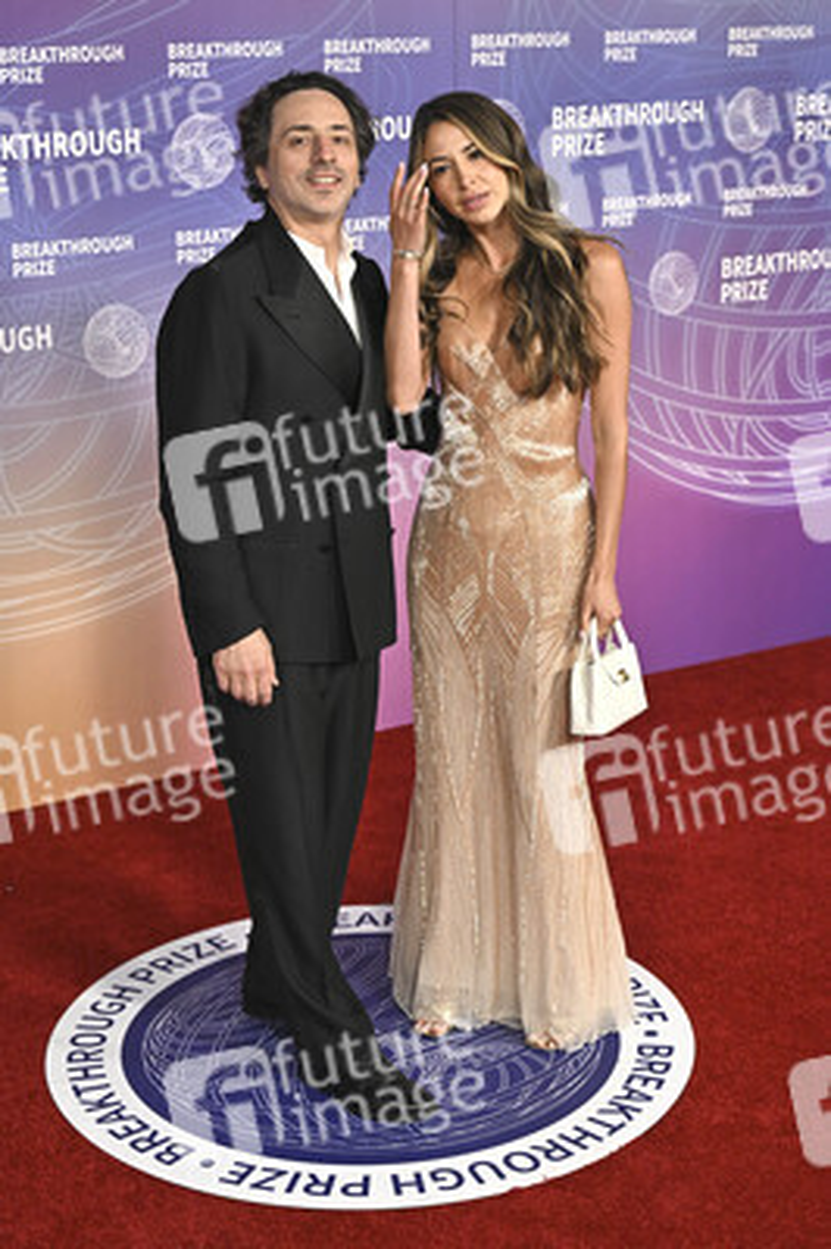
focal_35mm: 52
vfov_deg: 38.2
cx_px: 416
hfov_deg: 25.9
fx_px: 1803
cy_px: 624
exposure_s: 1/320
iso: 2000
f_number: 4
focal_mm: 52
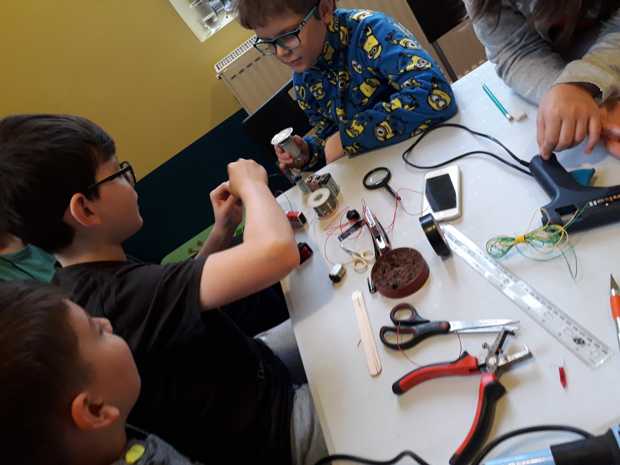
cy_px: 232
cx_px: 310
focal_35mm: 28
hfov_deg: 63.4
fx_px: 502
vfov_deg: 49.7
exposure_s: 1/33
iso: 200
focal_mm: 3.7
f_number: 1.9
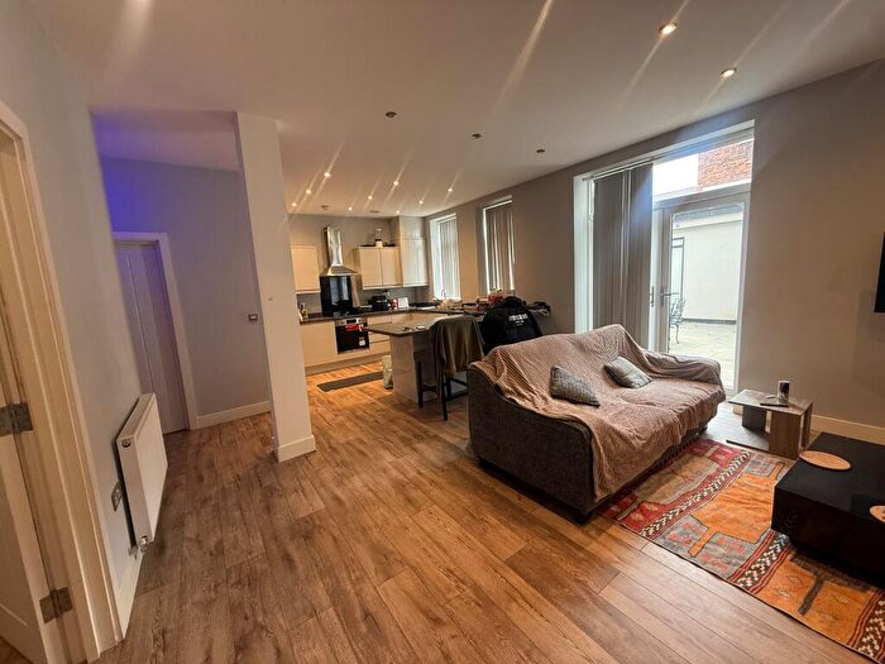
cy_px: 332
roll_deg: +3.8
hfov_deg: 102.1
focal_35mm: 14
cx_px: 442
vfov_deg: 85.7
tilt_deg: -7.4
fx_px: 358
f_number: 2.2
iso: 250
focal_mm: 2.22
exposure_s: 1/100
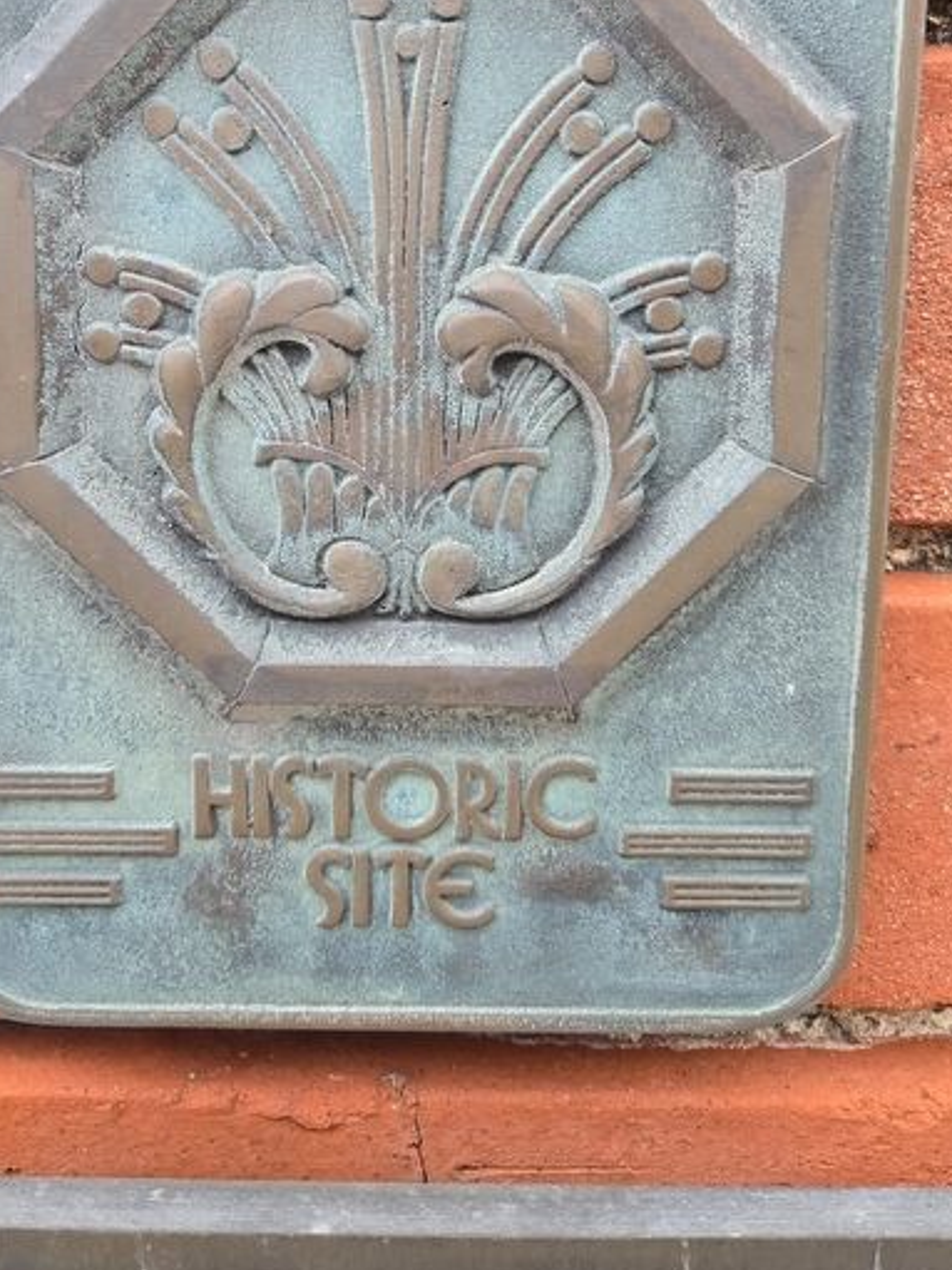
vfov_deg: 49.0
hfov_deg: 39.5
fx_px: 1321
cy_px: 293
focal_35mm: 36
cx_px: 403
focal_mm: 5.4
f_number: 1.8
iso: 160
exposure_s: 1/120
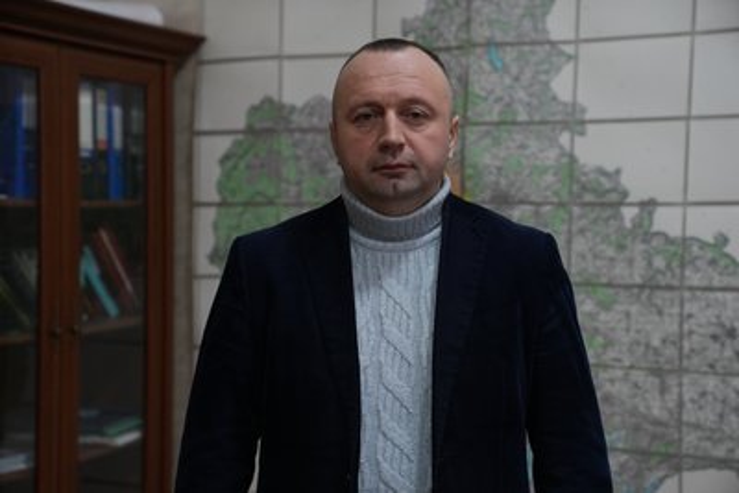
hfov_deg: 29.2
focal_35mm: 69
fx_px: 1417
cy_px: 246
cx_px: 370
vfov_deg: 19.7
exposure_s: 1/125
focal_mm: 69
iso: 800
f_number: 3.5
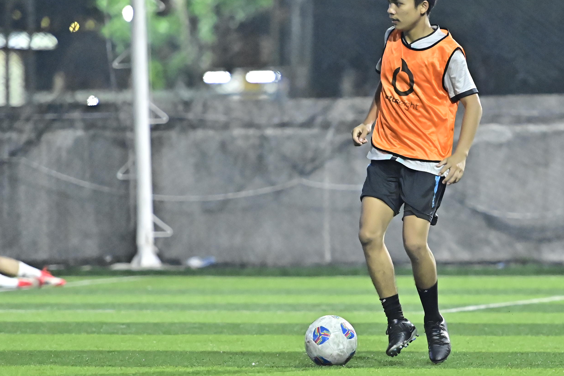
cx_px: 422
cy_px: 200
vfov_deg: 4.2
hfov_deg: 6.2
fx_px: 5184
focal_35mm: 331
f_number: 2.8
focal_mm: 180
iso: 10000
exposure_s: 1/640
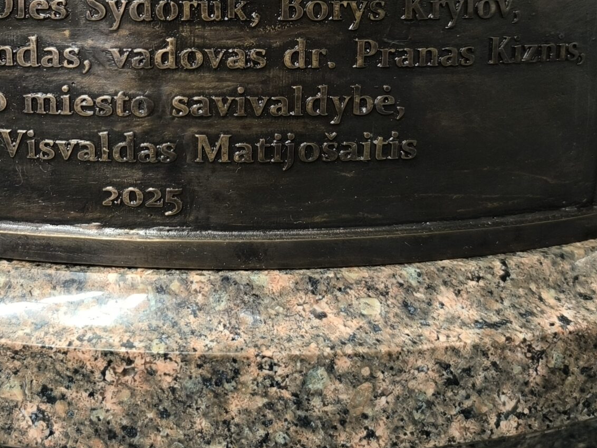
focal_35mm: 52
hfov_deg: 35.9
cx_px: 143
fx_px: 897
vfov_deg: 27.6
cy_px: 100
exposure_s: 1/50
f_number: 1.65
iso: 1000
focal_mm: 6.14
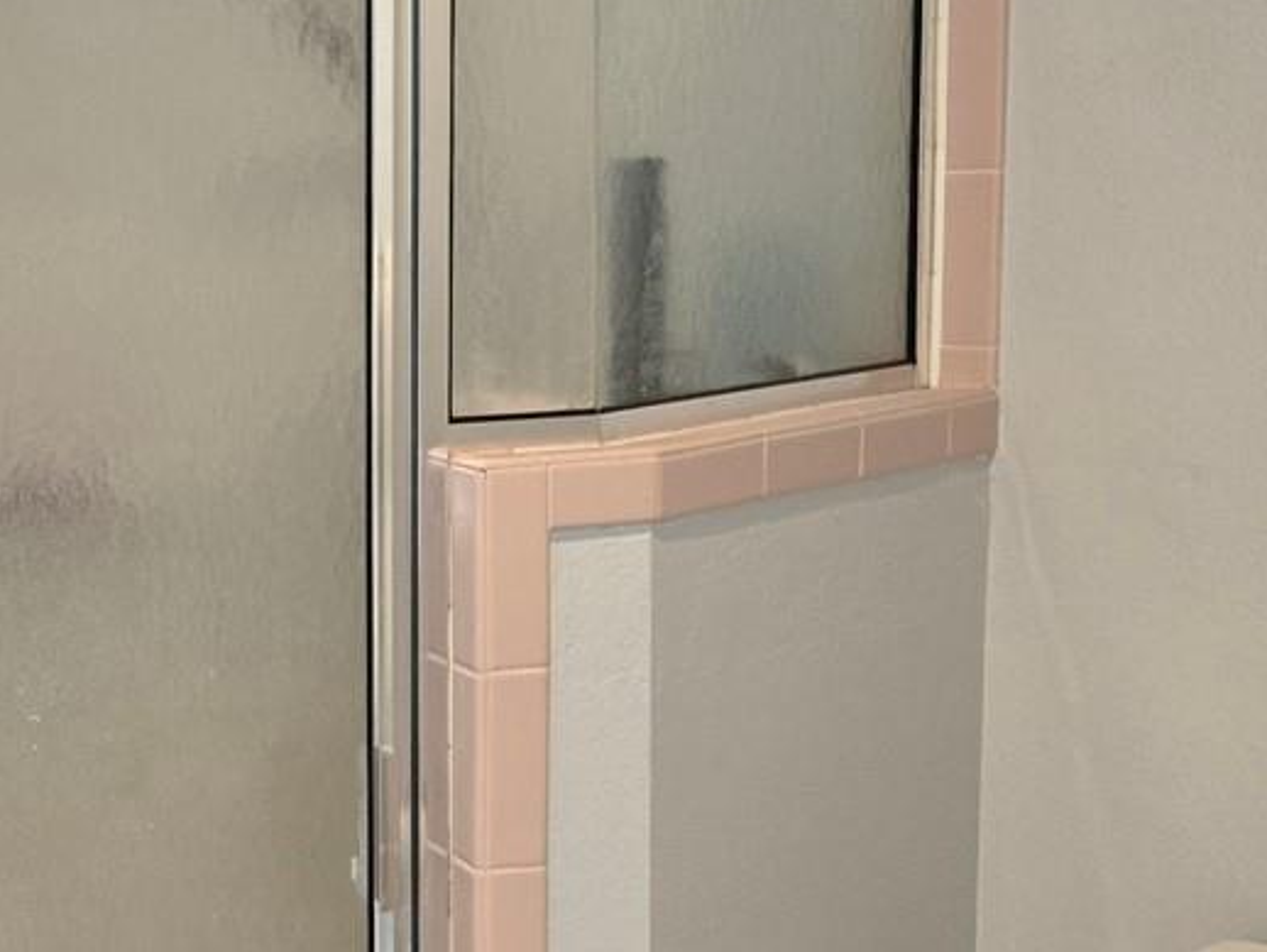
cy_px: 585
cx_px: -81
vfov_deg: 20.7
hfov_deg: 25.6
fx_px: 2600
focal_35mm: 71
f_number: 1.8
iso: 250
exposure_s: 1/120
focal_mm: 5.4
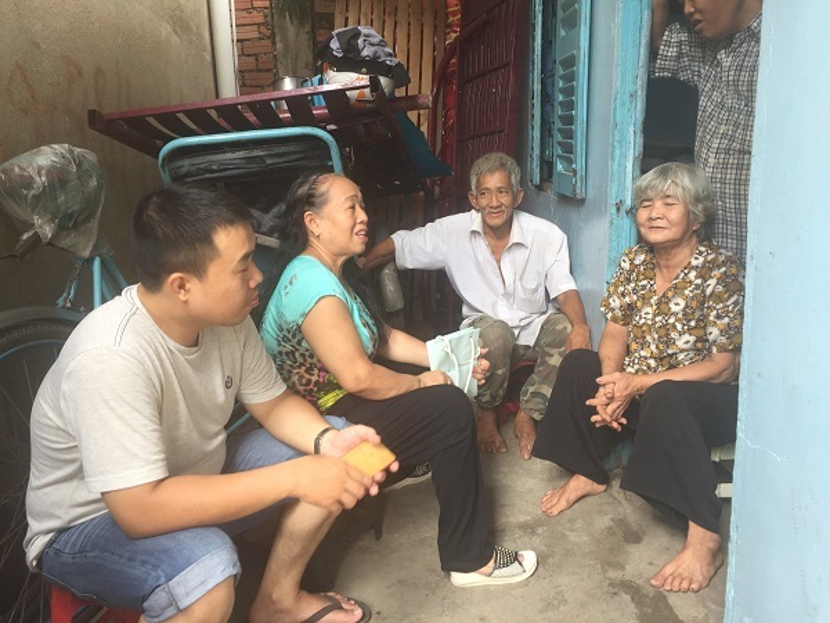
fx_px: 695
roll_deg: -0.5
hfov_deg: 61.7
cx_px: 415
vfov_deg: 48.2
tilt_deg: -13.0
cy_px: 312
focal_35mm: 29
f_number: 2.2
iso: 32
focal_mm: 4.15
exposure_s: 1/33
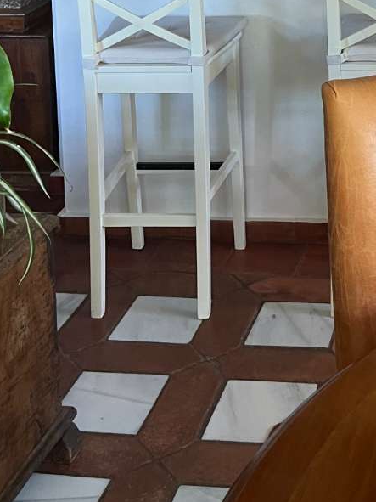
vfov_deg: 26.2
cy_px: -102
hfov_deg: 21.2
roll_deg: +0.9
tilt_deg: -6.0
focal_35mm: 66
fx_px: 956
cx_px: 405
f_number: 1.6
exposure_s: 1/95
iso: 125
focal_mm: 5.1
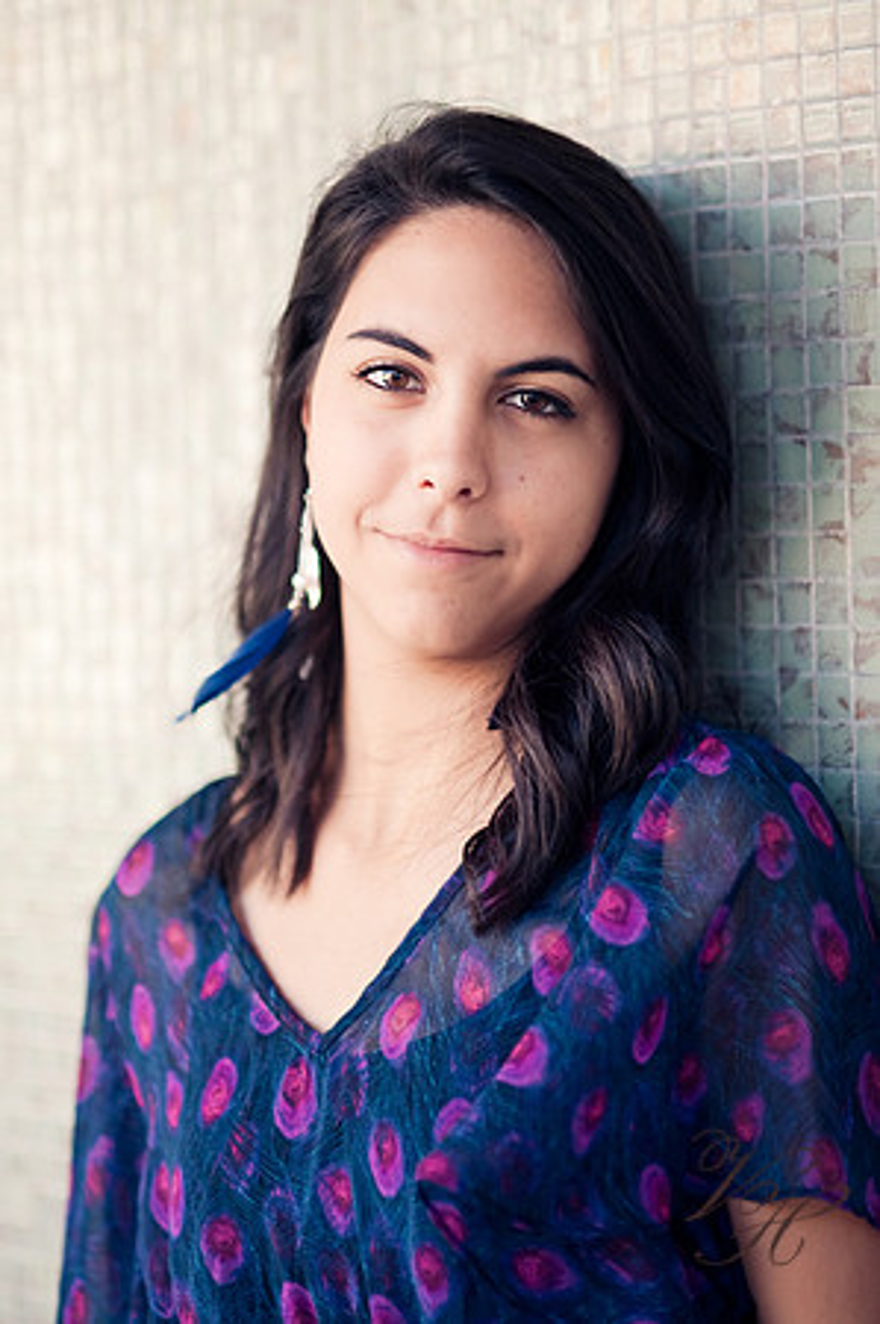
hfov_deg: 16.0
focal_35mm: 85
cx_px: 440
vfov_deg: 23.9
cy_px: 662
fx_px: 3124
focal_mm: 85
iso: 320
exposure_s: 1/400
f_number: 1.8
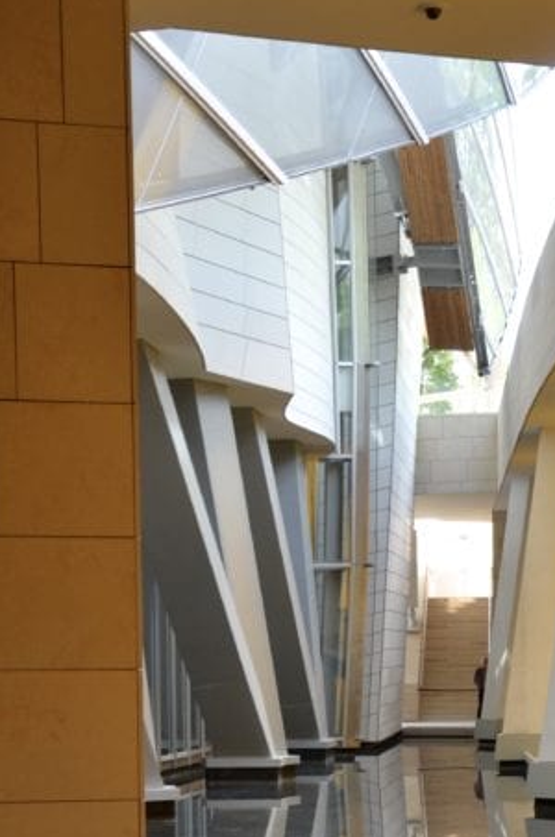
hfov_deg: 14.3
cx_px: 346
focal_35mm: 95
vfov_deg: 20.7
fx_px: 2207
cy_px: 878
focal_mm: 28
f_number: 5.6
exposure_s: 1/125
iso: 400
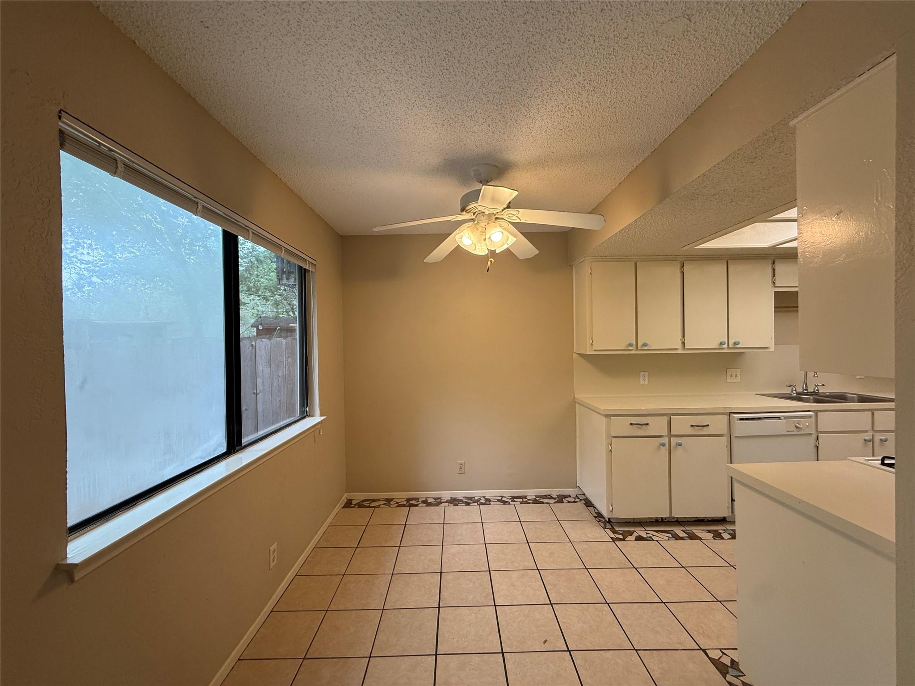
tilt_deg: -0.3
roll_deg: +0.8
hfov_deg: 102.1
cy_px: 343
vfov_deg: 85.7
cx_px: 458
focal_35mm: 14
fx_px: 370
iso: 160
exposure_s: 1/120
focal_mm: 2.22
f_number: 2.2
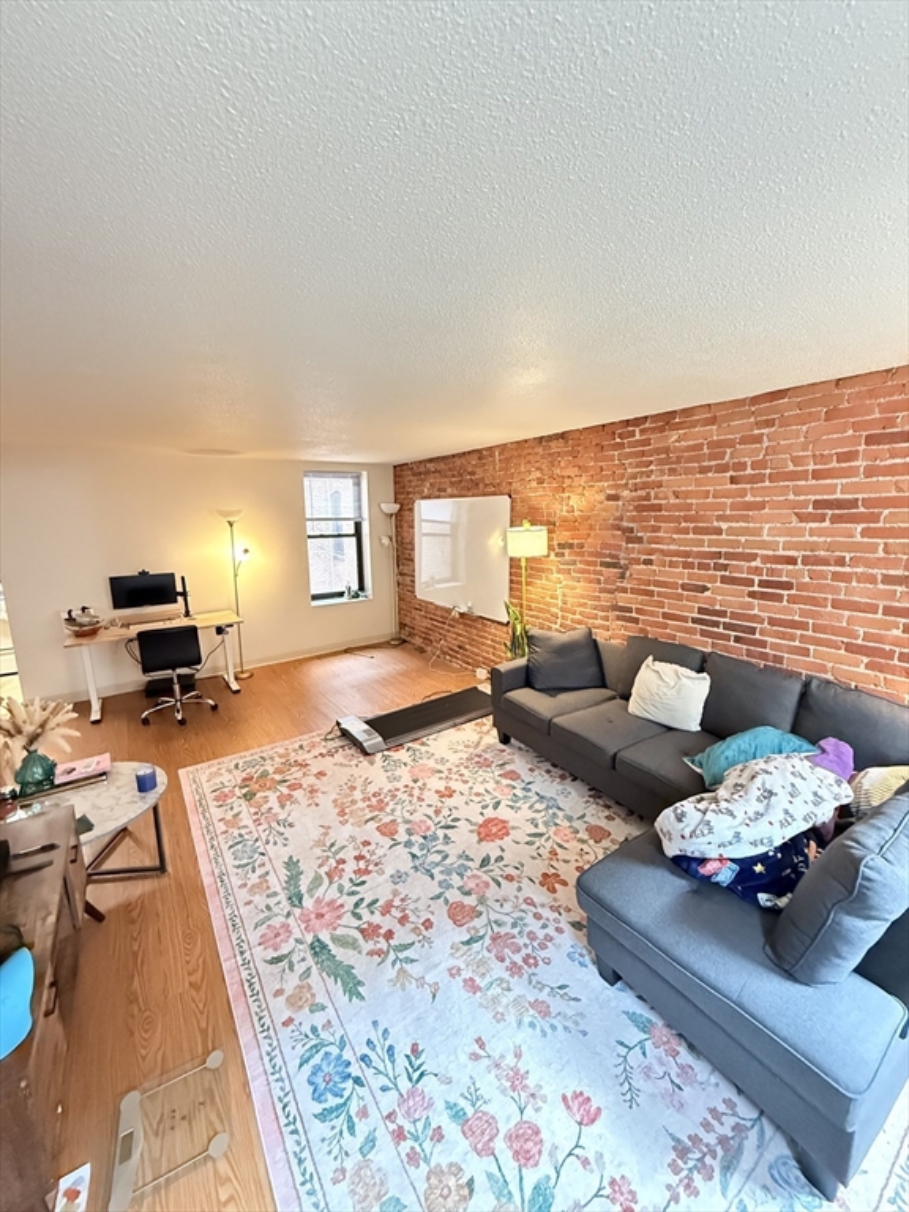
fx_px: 490
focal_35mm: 14
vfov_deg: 102.1
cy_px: 606
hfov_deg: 85.7
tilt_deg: -9.8
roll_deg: +0.4
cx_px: 454
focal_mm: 2.22
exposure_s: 1/60
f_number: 2.2
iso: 1250
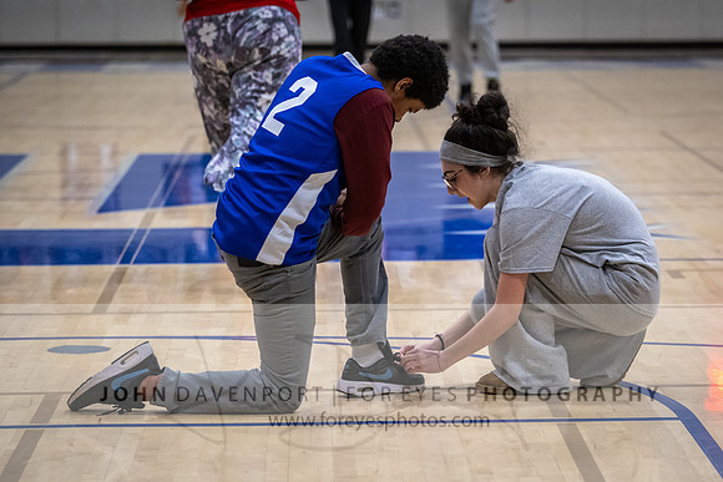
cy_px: 249
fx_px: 2983
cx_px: 476
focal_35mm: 148
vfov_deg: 9.2
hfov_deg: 13.8
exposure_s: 1/640
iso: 3600
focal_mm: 102
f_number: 2.8
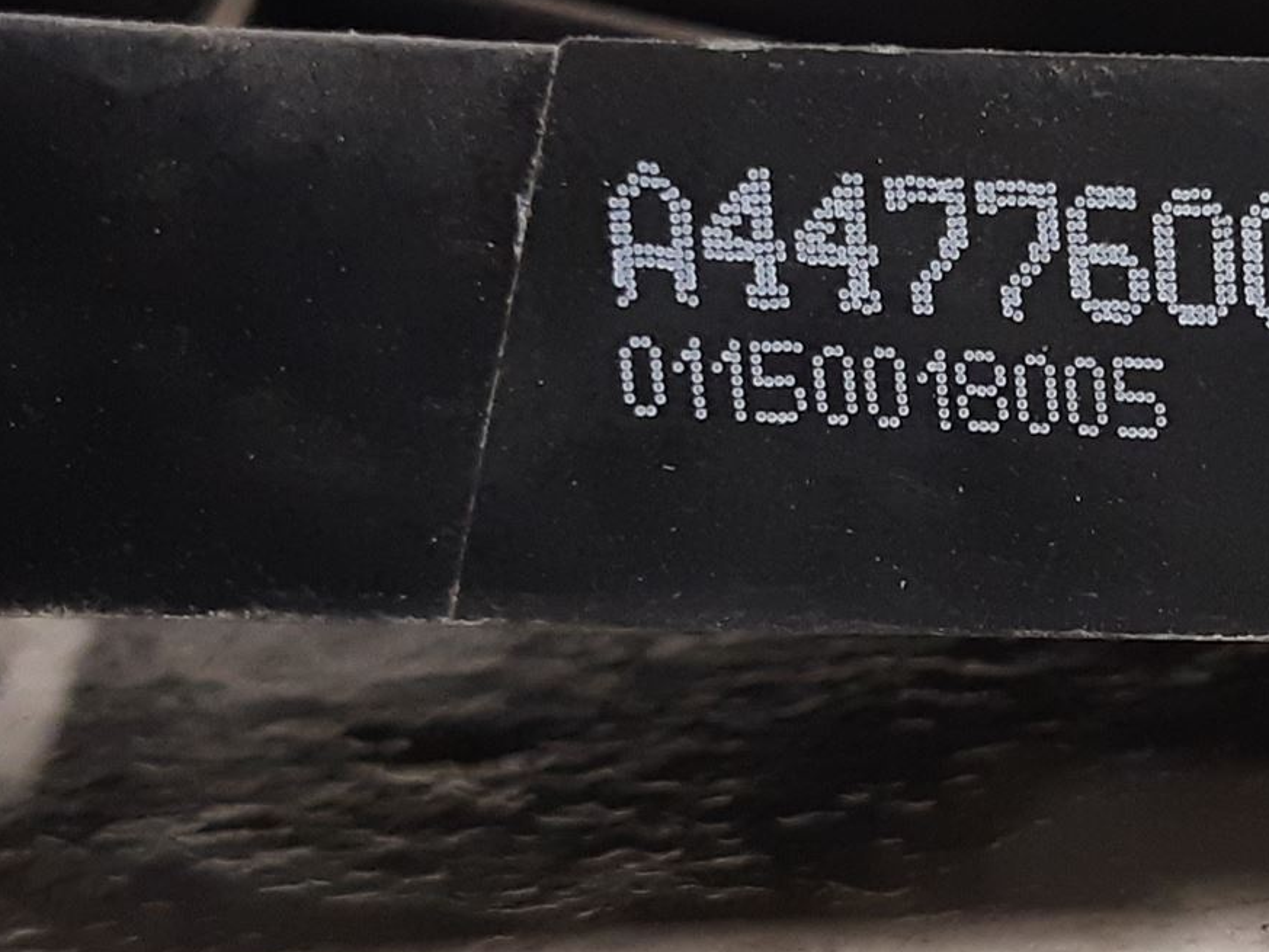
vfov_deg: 24.0
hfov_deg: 30.1
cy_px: 433
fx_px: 2237
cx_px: 1170
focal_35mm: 61
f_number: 1.7
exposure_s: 1/33
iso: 250
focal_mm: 3.93
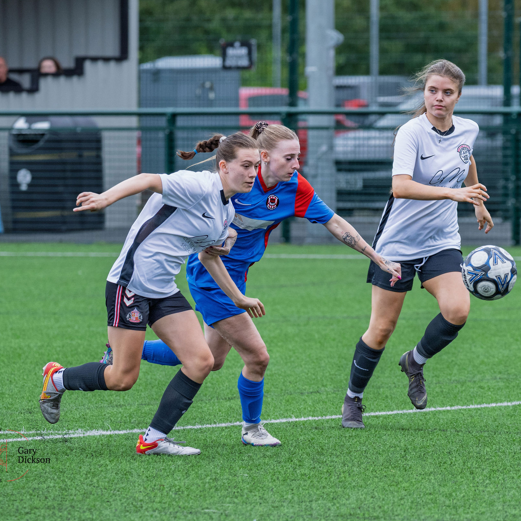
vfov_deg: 4.1
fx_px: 7237
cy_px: 209
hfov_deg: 4.1
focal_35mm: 425
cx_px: 332
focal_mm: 220
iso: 900
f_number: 5
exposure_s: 1/1250
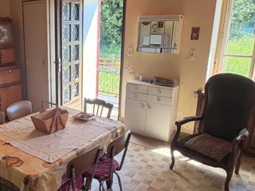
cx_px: 70
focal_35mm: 34
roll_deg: +0.9
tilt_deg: -13.3
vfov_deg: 41.8
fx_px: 251
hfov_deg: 52.0
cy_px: 89
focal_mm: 2.22
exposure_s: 1/121
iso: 125
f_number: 2.2
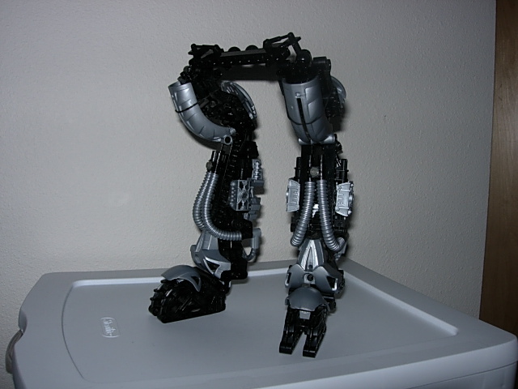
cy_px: 194
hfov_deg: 49.0
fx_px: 569
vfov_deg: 37.7
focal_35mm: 38
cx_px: 259
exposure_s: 1/64
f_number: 4.8
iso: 79
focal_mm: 7.8
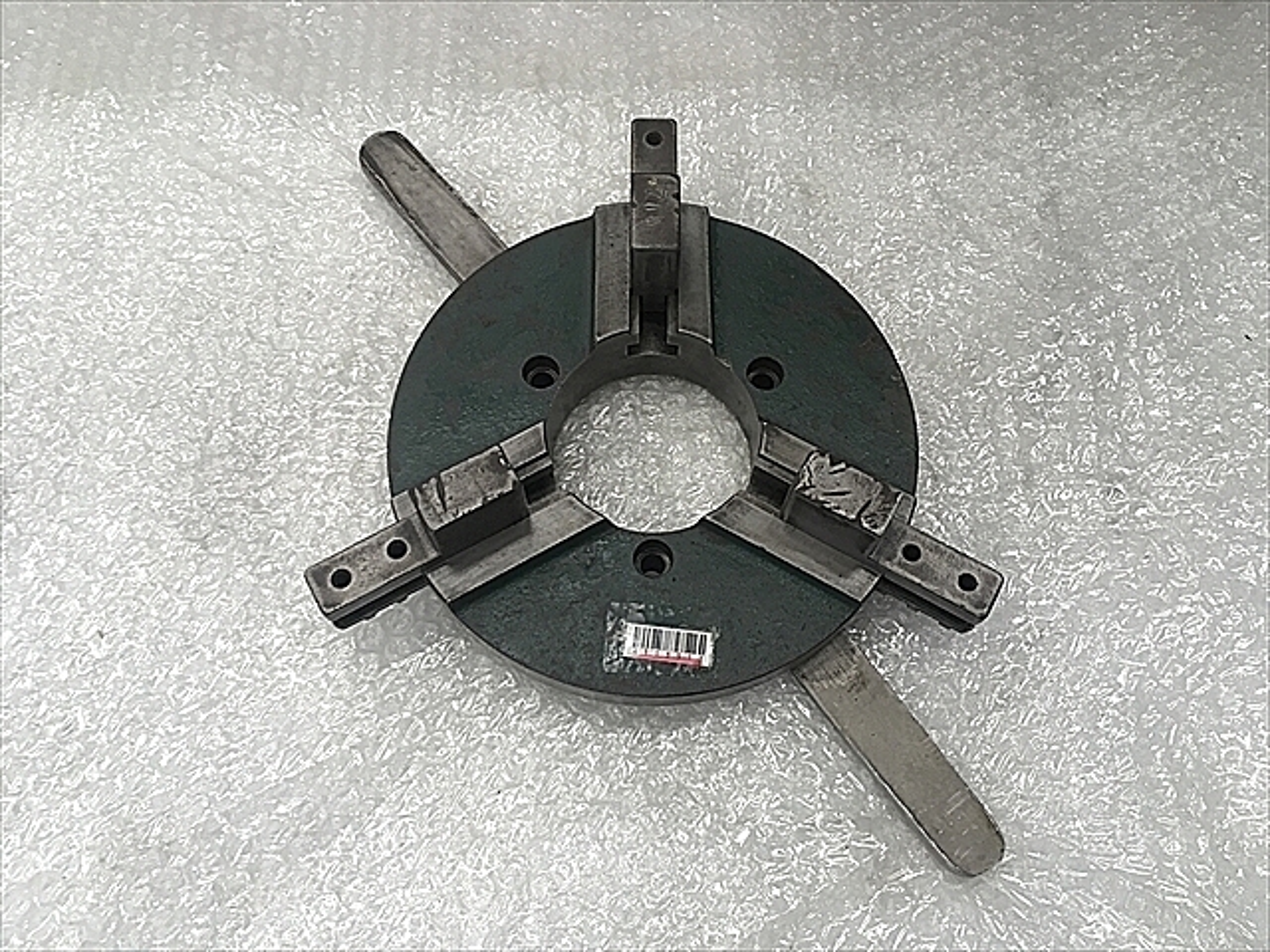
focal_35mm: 29
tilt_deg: -66.9
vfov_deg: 48.2
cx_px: 635
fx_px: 1064
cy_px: 476
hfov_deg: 61.7
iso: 64
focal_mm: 4.15
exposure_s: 1/30
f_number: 2.2
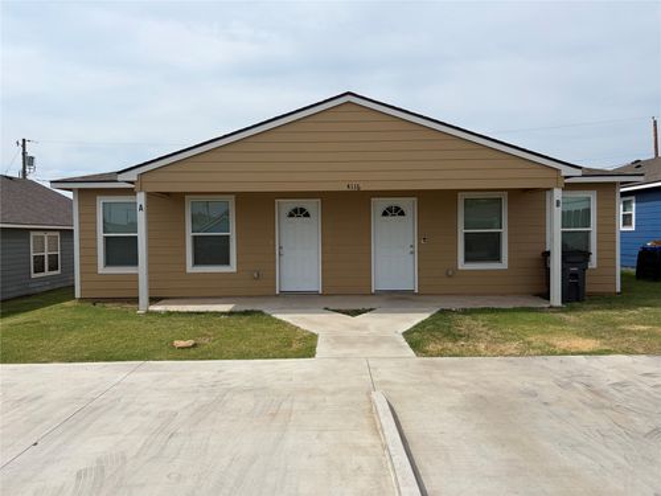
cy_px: 248
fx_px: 496
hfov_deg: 67.3
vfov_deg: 53.1
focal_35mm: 26
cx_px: 330
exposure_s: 1/5814
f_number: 1.6
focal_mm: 5.96
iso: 50
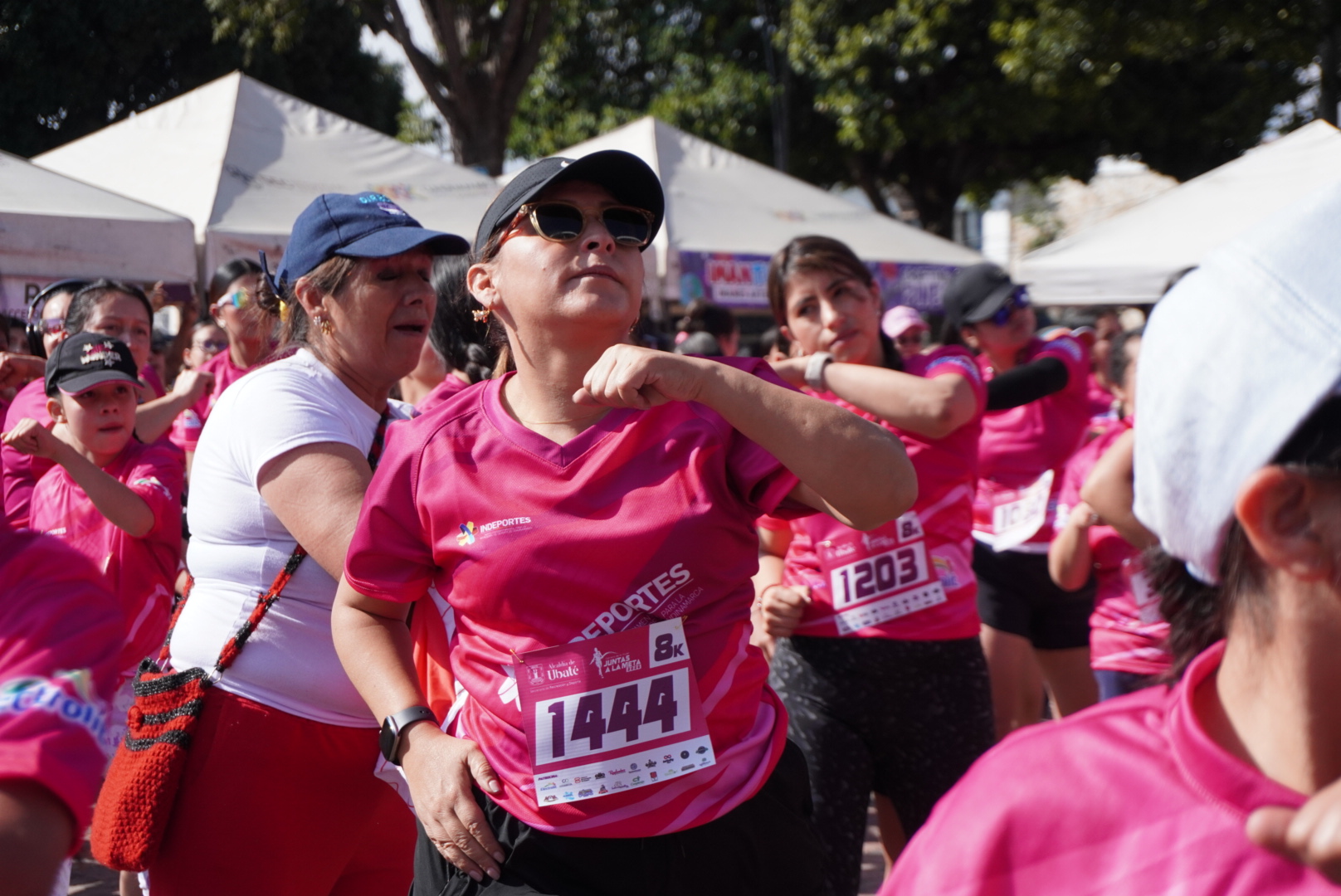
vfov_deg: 18.2
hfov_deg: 27.0
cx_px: 670
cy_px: 448
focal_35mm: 75
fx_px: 2796
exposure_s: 1/2000
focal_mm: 50
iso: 500
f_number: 5.6
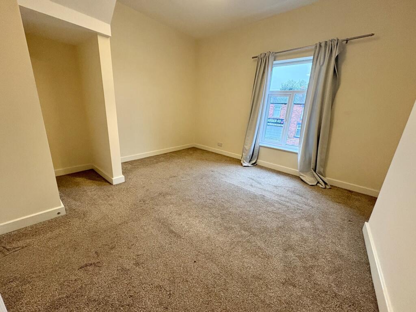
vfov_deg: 85.7
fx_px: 168
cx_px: 208
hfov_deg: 102.1
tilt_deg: -15.9
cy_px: 156
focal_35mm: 14
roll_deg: -3.2
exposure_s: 1/50
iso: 400
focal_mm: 2.22
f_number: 2.2
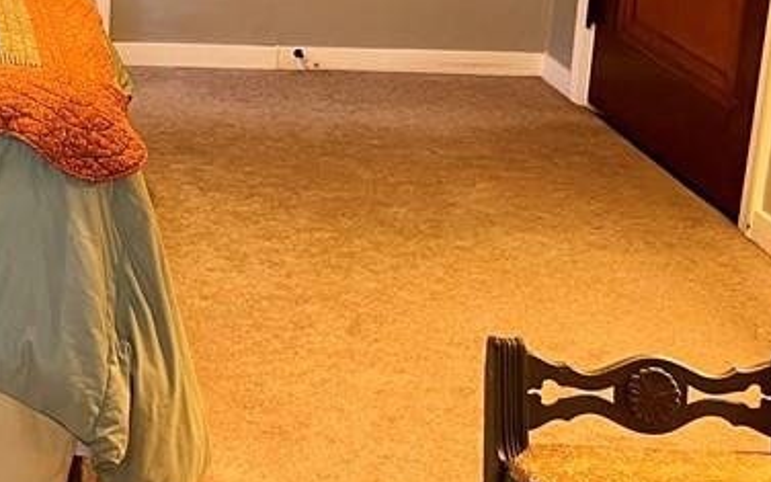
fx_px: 1576
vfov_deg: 16.6
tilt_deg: -12.6
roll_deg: +0.2
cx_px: -213
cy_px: -117
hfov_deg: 24.3
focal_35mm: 75
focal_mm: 5.7
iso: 160
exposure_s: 1/60
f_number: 1.5
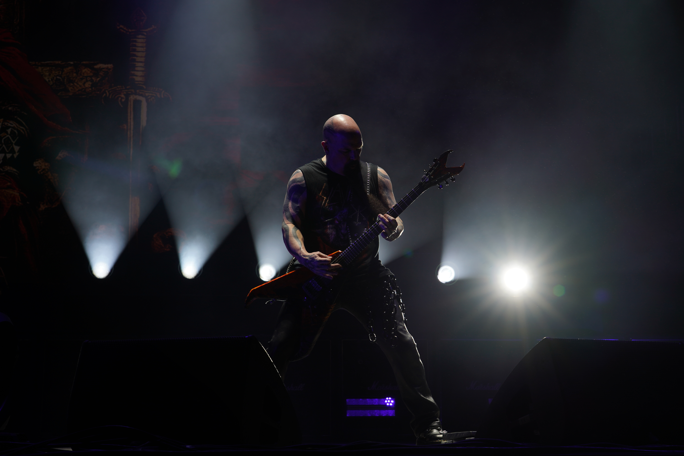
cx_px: 342
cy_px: 228
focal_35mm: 59
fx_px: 1121
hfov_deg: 33.9
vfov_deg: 23.0
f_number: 8
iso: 100
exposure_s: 1/400
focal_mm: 59
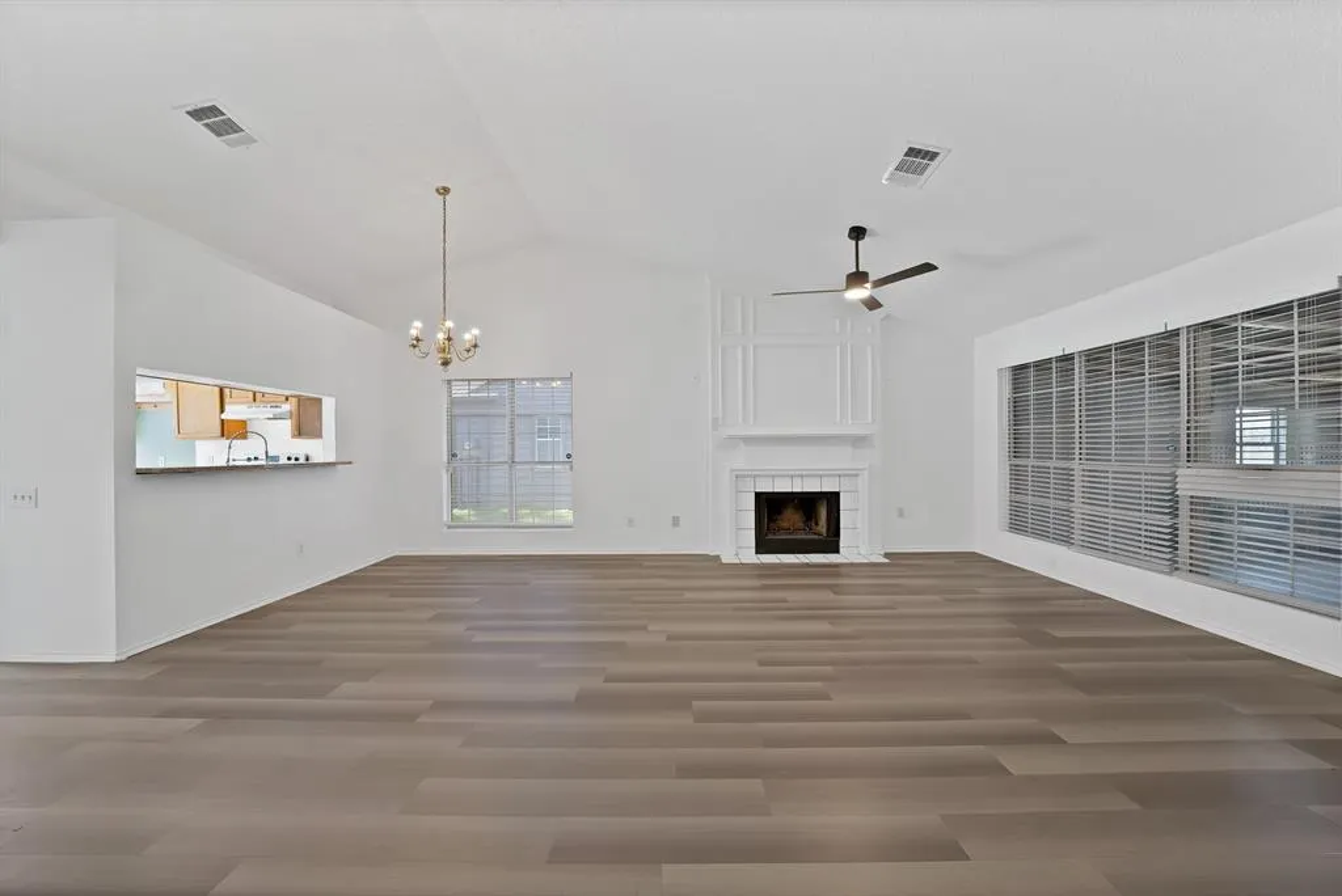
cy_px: 448
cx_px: 671
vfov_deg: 90.1
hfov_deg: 112.6
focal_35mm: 12
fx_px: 448
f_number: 9
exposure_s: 1/2
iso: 640
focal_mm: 12
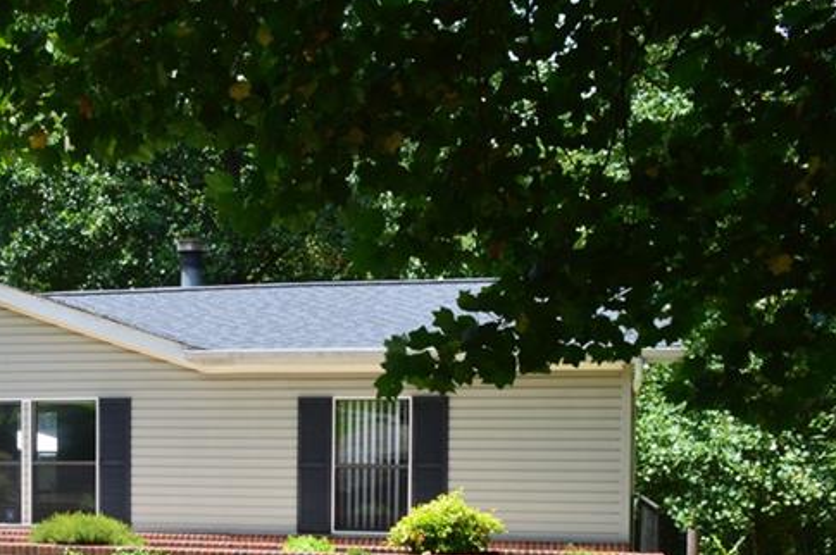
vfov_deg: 23.0
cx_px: 40
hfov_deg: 32.8
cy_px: 514
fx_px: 1322
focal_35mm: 57
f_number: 9
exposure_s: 1/160
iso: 400
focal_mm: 18
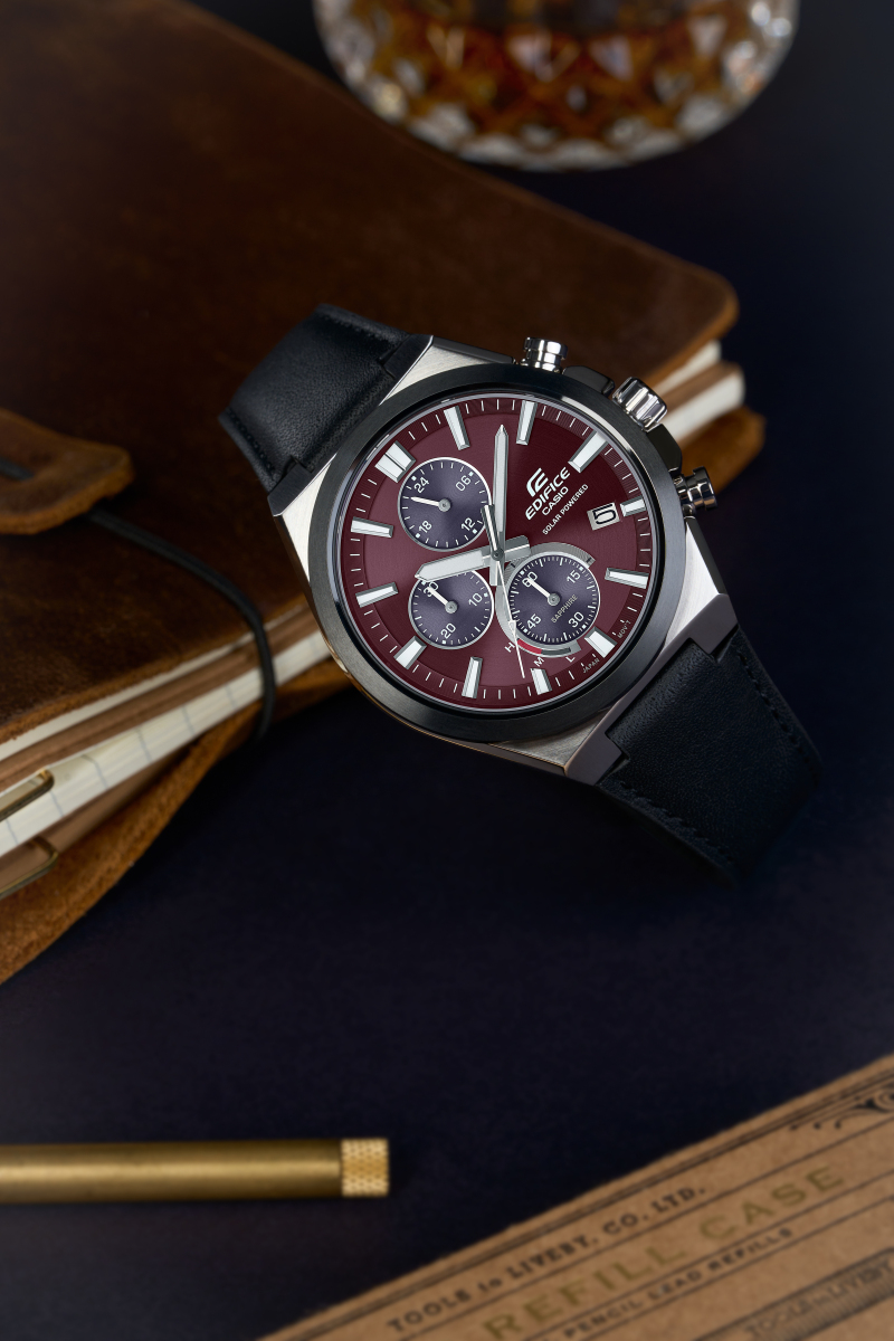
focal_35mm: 90
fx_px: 3352
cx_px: 447
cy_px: 670
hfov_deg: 15.2
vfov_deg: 22.6
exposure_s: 1/160
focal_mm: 90
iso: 160
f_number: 13
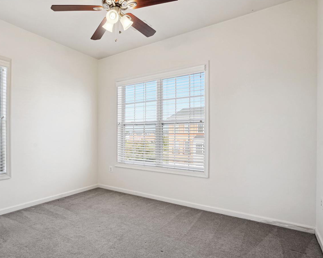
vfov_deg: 70.8
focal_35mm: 19
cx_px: 124
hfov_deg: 81.9
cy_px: 132
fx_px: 182
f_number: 8
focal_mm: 16
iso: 800
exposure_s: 1/160
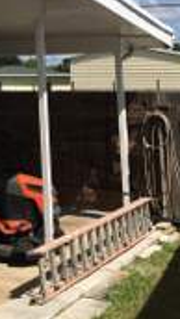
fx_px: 745
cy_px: -11
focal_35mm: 88
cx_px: -132
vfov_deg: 23.0
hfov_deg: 12.7
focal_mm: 4.15
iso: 25
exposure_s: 1/3846
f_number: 2.2
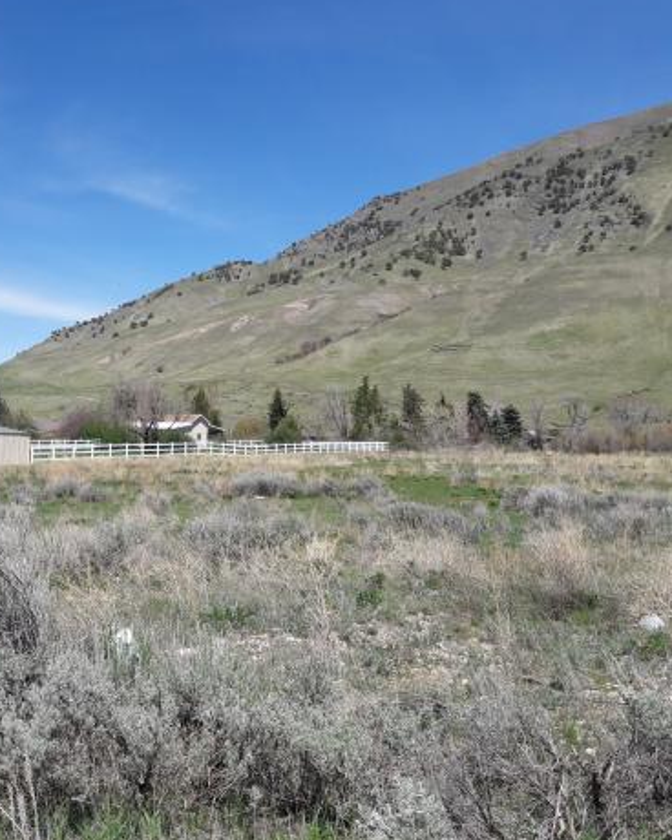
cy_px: 415
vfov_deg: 47.9
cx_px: 179
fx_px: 945
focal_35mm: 38
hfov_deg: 38.3
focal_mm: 3.7
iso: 40
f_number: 1.9
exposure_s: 1/1808
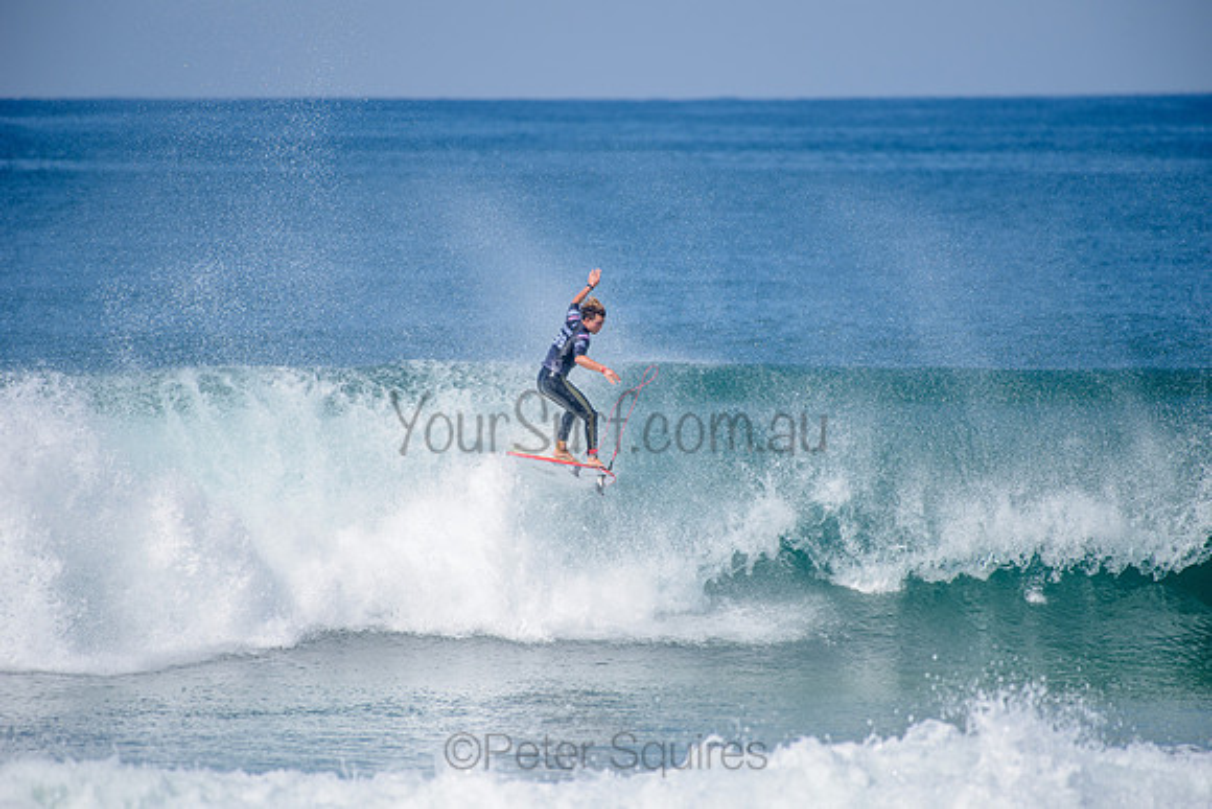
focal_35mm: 500
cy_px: 404
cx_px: 606
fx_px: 16836
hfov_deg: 4.1
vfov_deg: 2.8
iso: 160
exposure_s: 1/2000
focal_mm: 500
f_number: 5.6
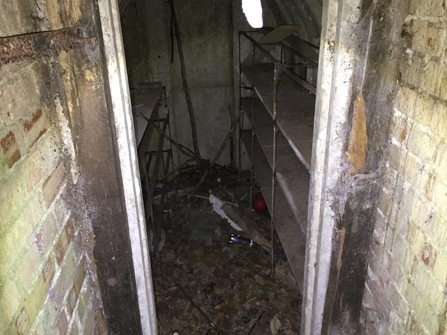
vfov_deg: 48.2
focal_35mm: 29
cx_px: 224
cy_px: 168
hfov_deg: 61.7
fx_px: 374
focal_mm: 4.15
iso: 250
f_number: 2.2
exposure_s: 1/17
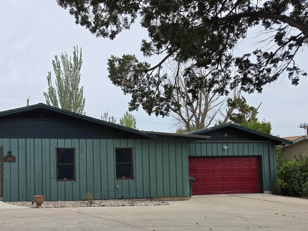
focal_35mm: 37
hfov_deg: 49.1
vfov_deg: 38.0
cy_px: 162
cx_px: 98
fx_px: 329
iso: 32
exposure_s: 1/2921
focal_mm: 5.4
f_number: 1.8
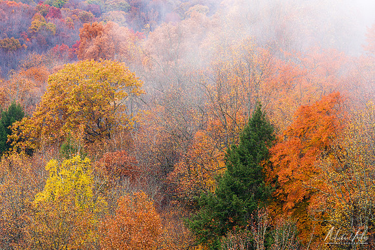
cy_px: 121
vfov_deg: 6.7
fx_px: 2150
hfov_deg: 10.0
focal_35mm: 206
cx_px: 188
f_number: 9
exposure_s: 1/30
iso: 100
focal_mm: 200
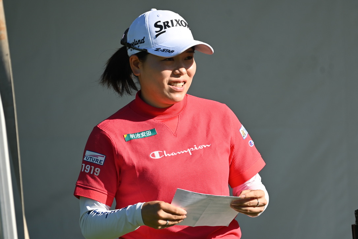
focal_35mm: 600
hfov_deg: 3.4
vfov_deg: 2.3
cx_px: 179
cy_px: 120
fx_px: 5966
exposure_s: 1/640
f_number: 5.6
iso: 160
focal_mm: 400
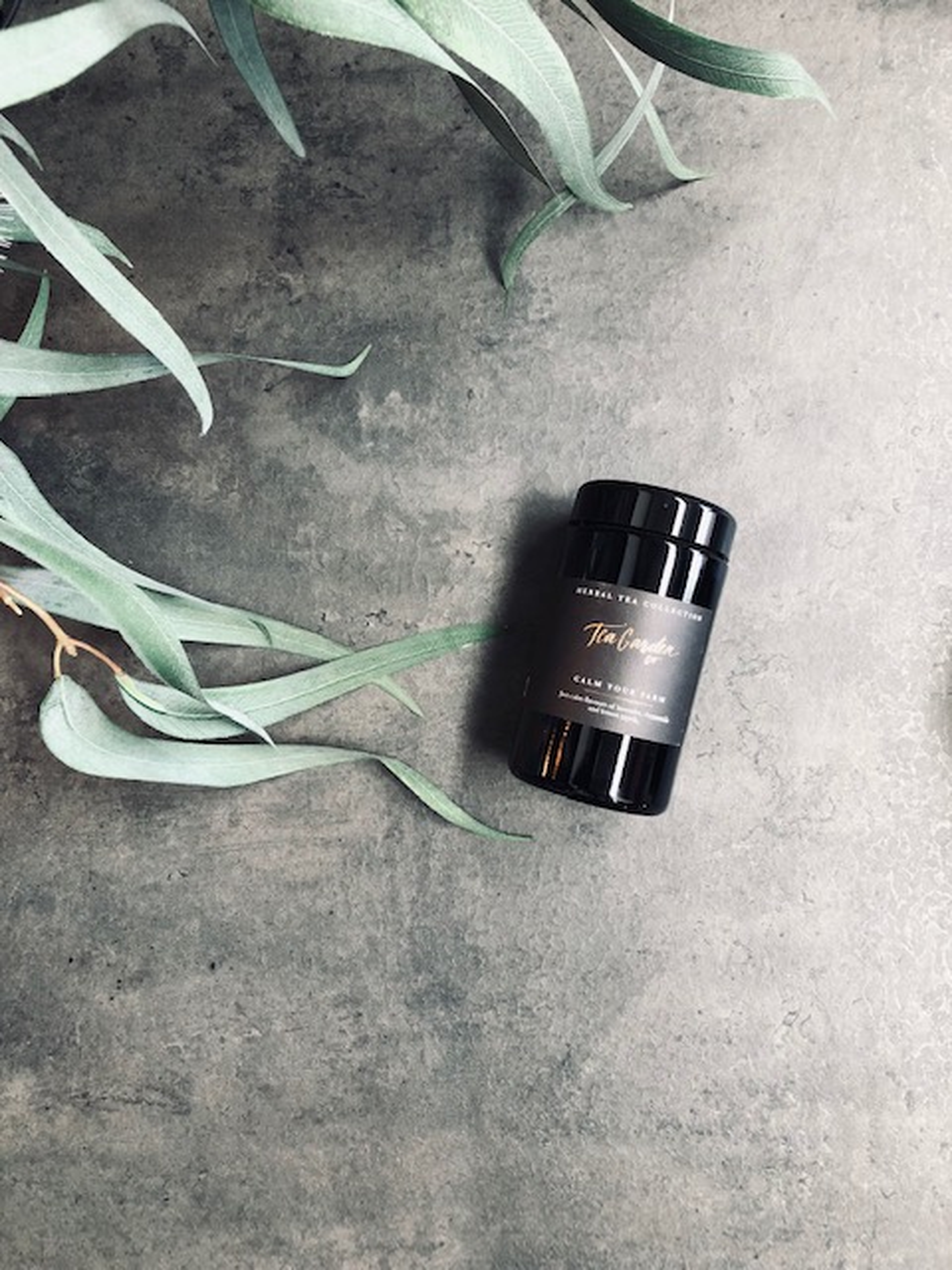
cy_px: 635
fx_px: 1027
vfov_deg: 63.4
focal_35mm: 28
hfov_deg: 49.7
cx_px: 476
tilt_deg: -87.7
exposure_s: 1/30
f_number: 1.8
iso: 40
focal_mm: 4
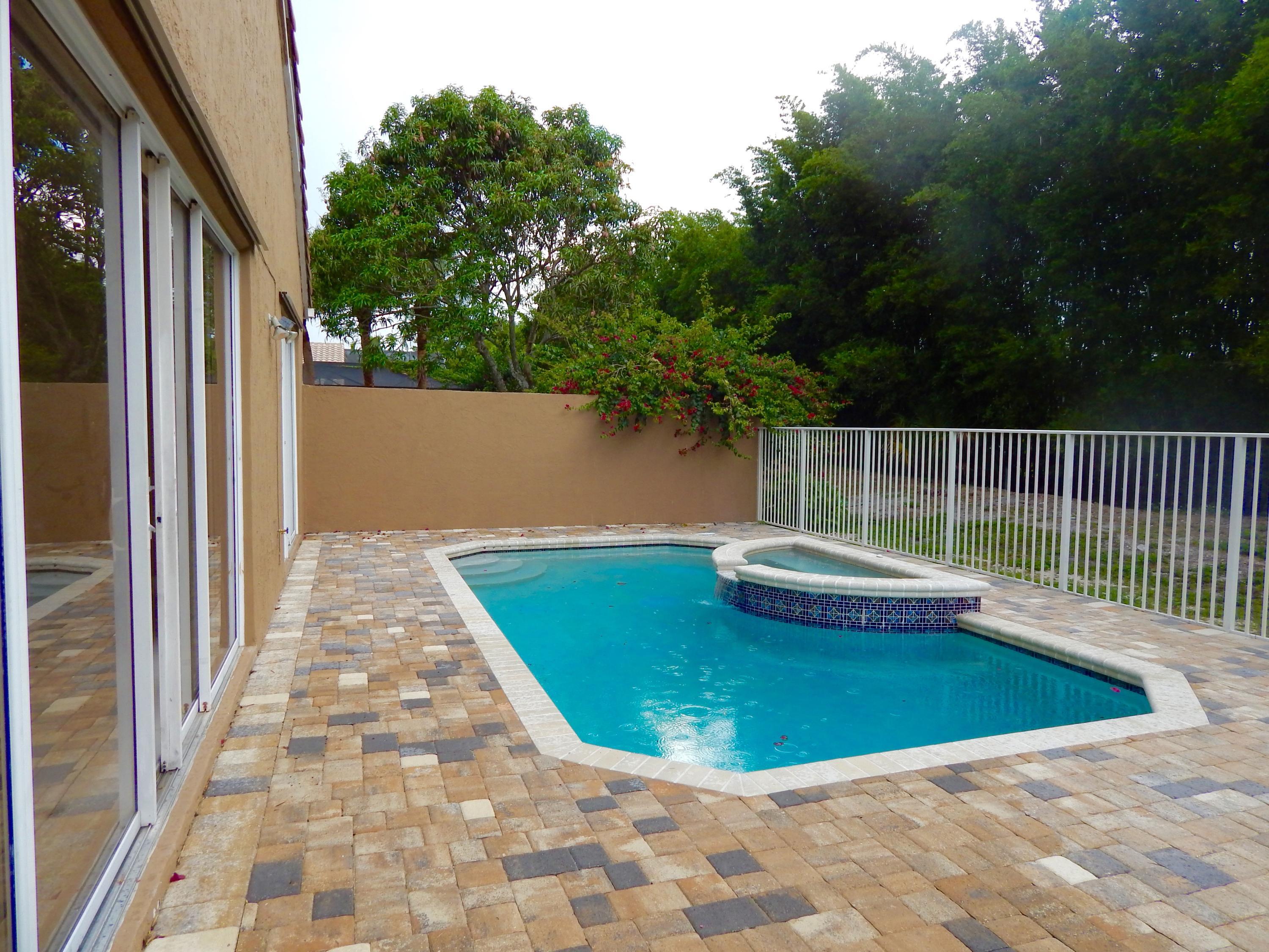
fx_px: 843
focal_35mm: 23
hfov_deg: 73.9
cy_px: 476
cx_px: 634
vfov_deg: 58.9
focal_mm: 4
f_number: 3
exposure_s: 1/400
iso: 125
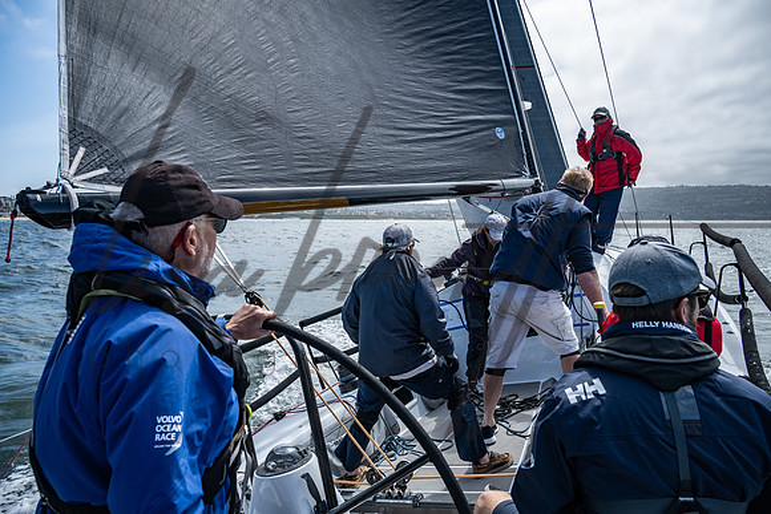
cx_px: 386
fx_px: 520
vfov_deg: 52.7
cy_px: 257
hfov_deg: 73.2
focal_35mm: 24
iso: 200
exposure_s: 1/1250
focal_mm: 24
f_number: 6.3
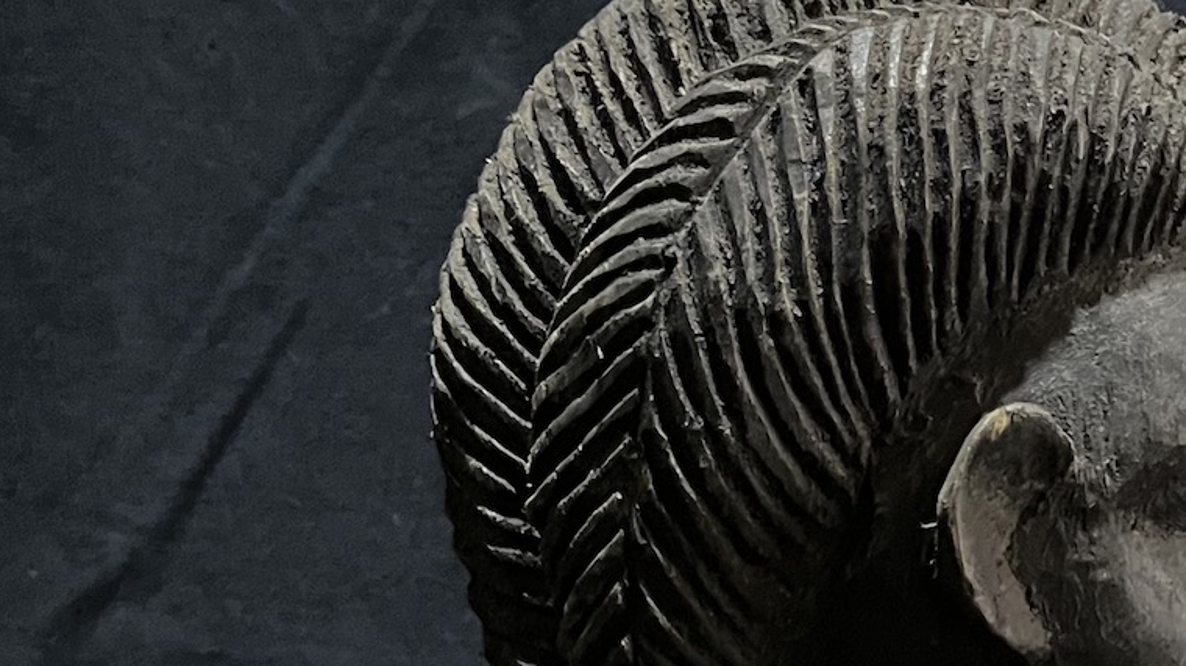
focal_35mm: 82
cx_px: 882
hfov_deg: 25.6
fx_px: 2578
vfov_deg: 12.6
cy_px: 1413
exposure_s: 1/16
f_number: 1.6
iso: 1000
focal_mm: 5.1
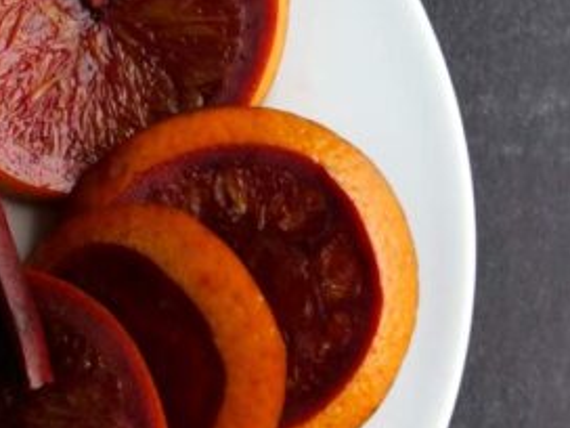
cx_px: -84
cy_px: 298
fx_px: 1548
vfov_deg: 15.7
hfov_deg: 19.8
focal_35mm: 94
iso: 800
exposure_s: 1/60
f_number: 3.3
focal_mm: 20
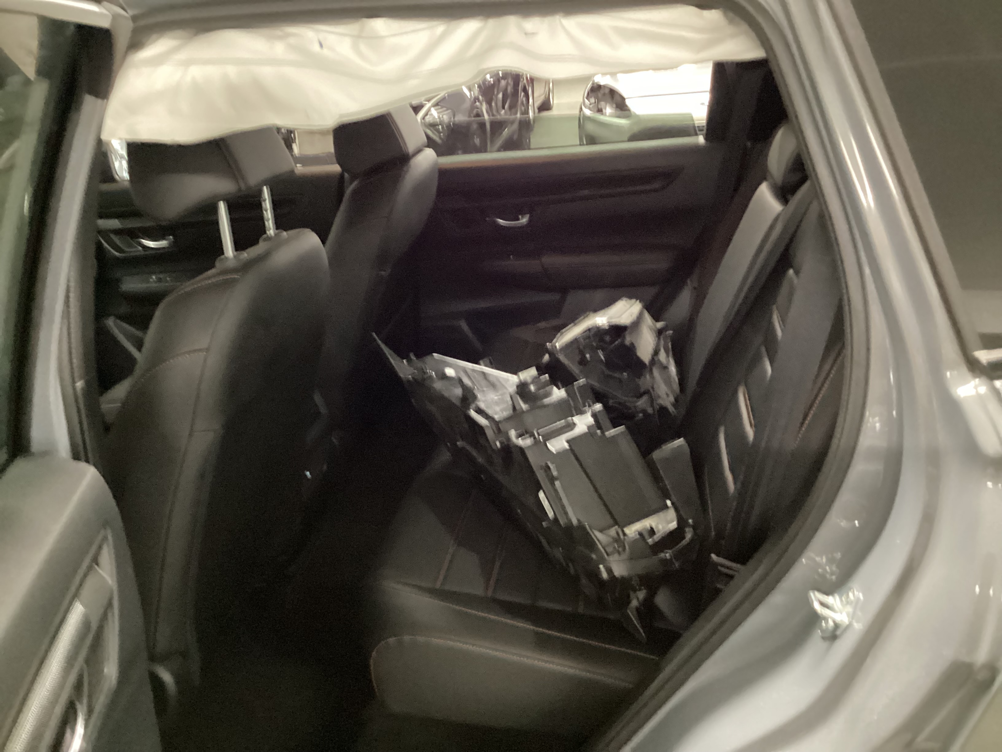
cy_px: 376
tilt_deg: -22.7
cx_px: 501
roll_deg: +3.8
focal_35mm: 31
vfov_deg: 45.4
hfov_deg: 58.4
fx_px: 897
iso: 640
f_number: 2.4
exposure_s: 1/17
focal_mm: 3.3
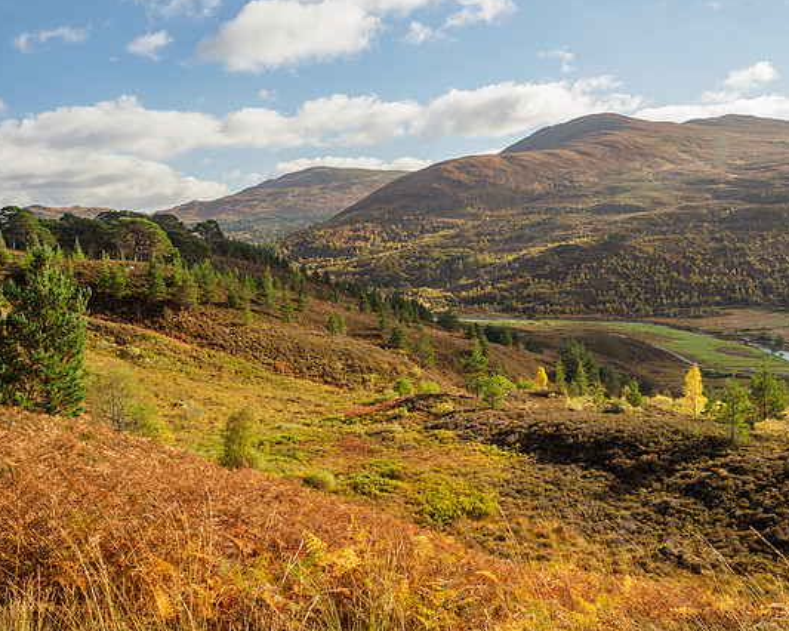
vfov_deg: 43.3
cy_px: 316
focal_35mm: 34
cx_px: 373
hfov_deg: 52.8
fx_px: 794
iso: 200
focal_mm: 16
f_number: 5.6
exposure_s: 1/160
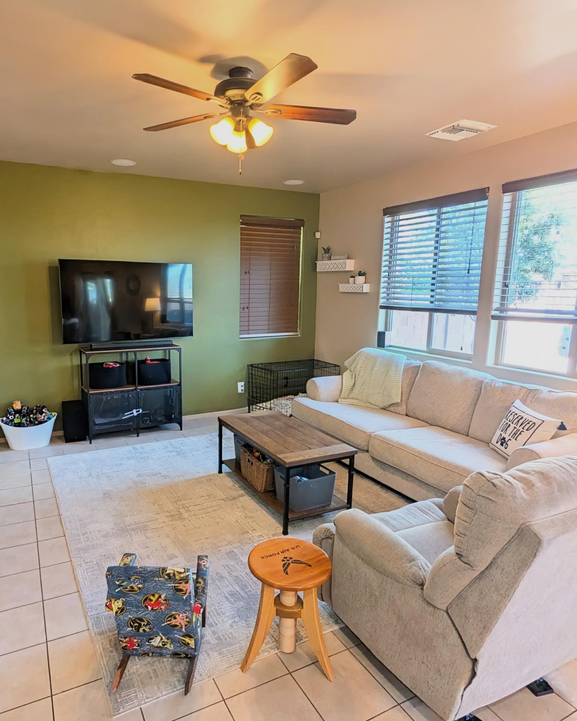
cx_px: 232
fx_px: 448
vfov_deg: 77.6
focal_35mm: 21
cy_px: 360
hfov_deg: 64.9
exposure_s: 1/40
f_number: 2.2
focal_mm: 2.35
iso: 47
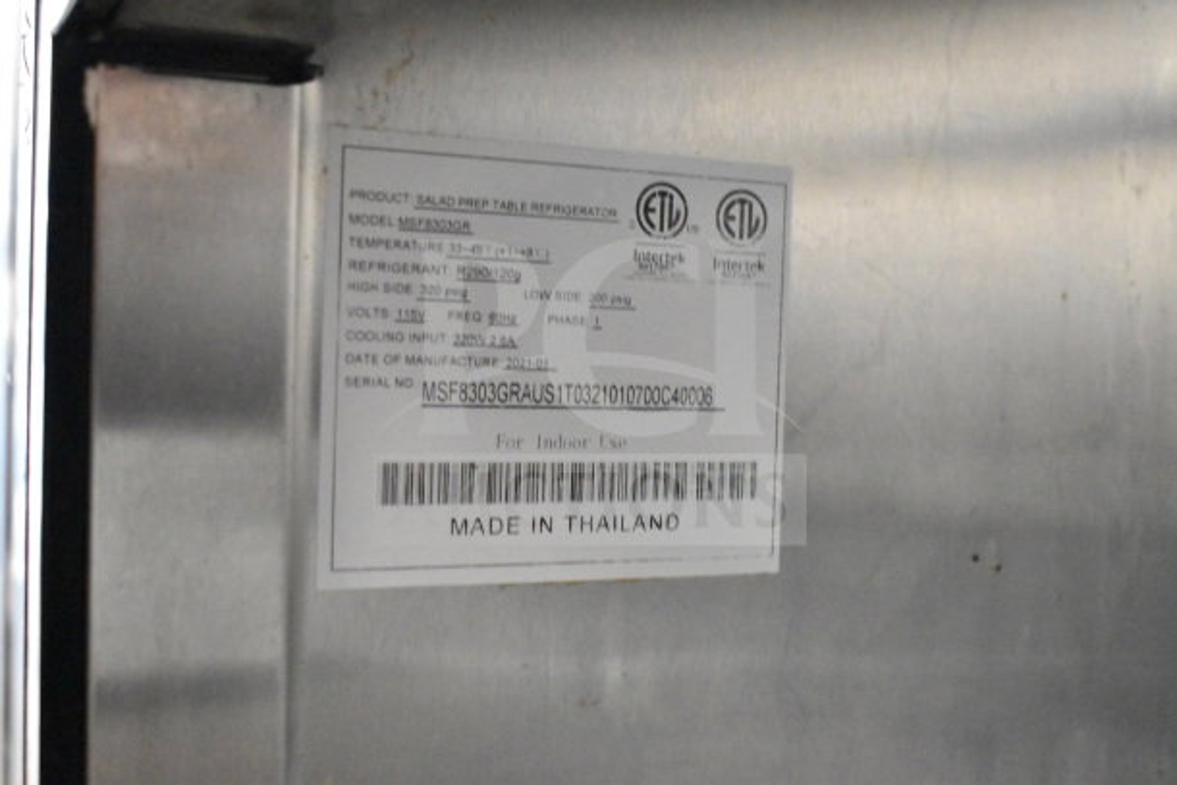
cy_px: 392
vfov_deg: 29.0
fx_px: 1521
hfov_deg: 42.3
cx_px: 588
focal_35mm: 46
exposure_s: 1/50
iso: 16000
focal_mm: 31
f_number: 4.2
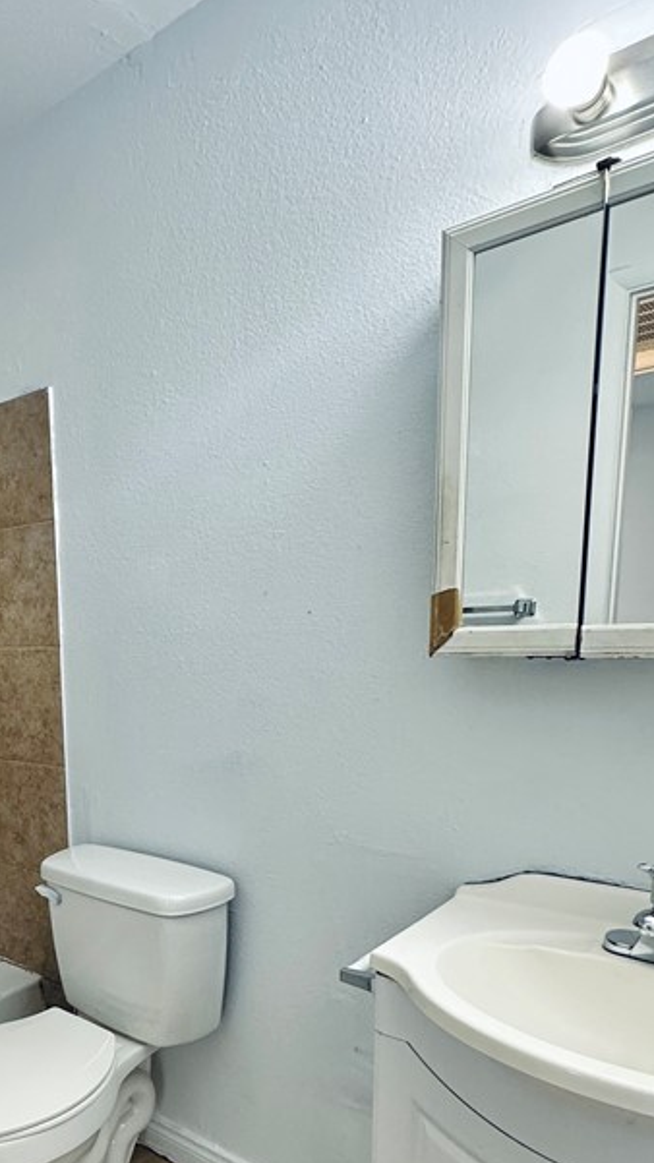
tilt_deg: -9.4
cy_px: 768
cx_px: 85
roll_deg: +1.9
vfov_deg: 70.0
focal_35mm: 26
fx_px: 802
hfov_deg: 41.4
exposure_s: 1/120
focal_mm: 2.22
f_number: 2.2
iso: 200
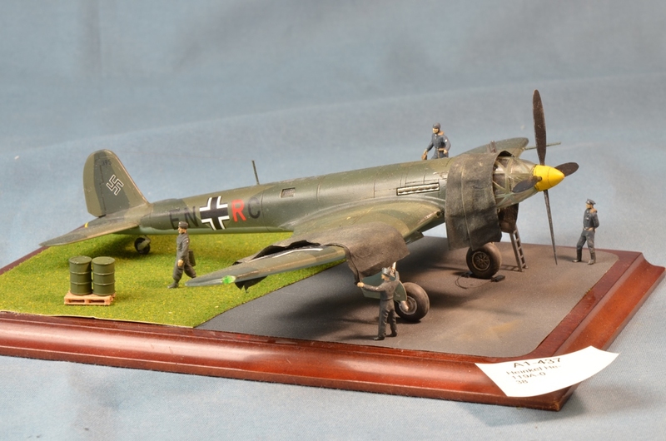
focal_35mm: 128
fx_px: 2354
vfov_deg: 10.7
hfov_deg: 16.1
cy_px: 220
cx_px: 333
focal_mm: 85
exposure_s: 1/1.3
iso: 200
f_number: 20
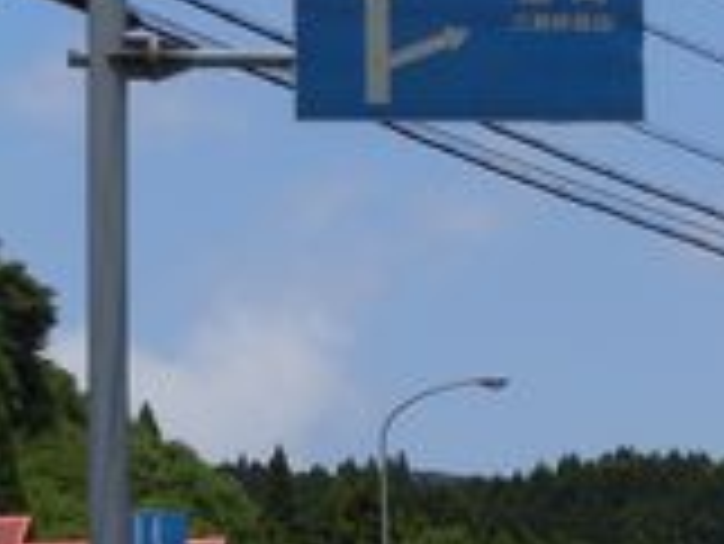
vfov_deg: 6.9
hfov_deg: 9.0
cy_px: 544
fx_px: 4521
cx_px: 895
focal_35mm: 216
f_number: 5.3
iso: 100
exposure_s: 1/800
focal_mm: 15.6
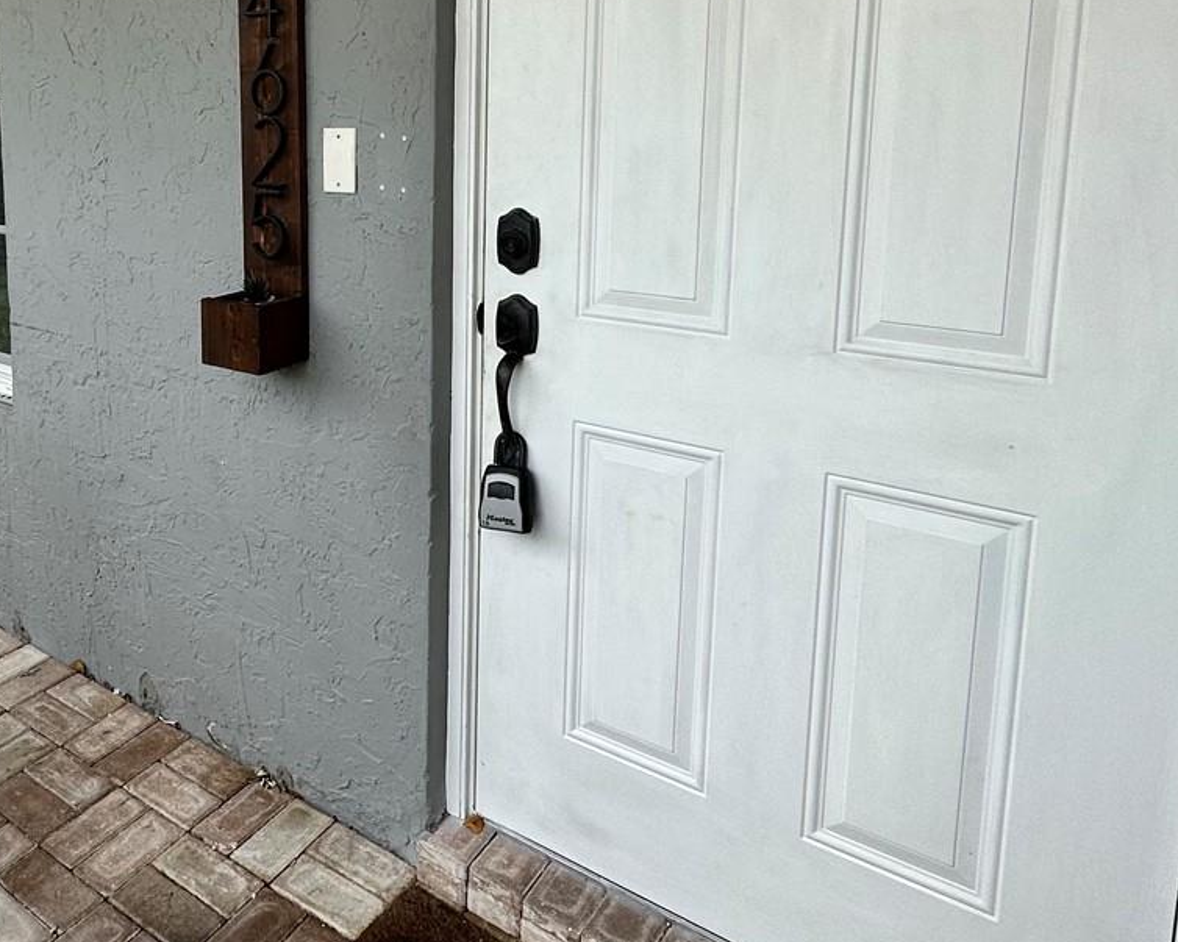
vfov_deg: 48.1
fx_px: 1011
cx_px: 267
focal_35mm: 29
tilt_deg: -8.5
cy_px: 241
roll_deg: +0.7
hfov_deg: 56.8
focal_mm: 2.22
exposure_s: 1/511
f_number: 2.2
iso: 40
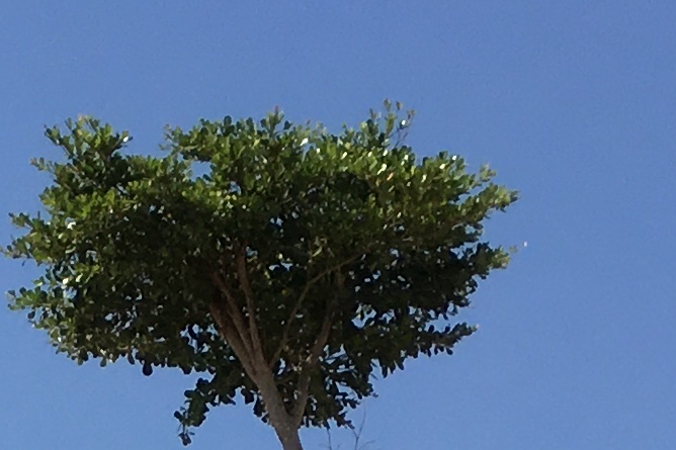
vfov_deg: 6.7
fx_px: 3417
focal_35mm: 182
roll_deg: +1.3
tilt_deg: +5.0
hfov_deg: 11.2
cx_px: 48
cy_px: 1462
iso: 25
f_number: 2.2
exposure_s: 1/2024
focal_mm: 4.15
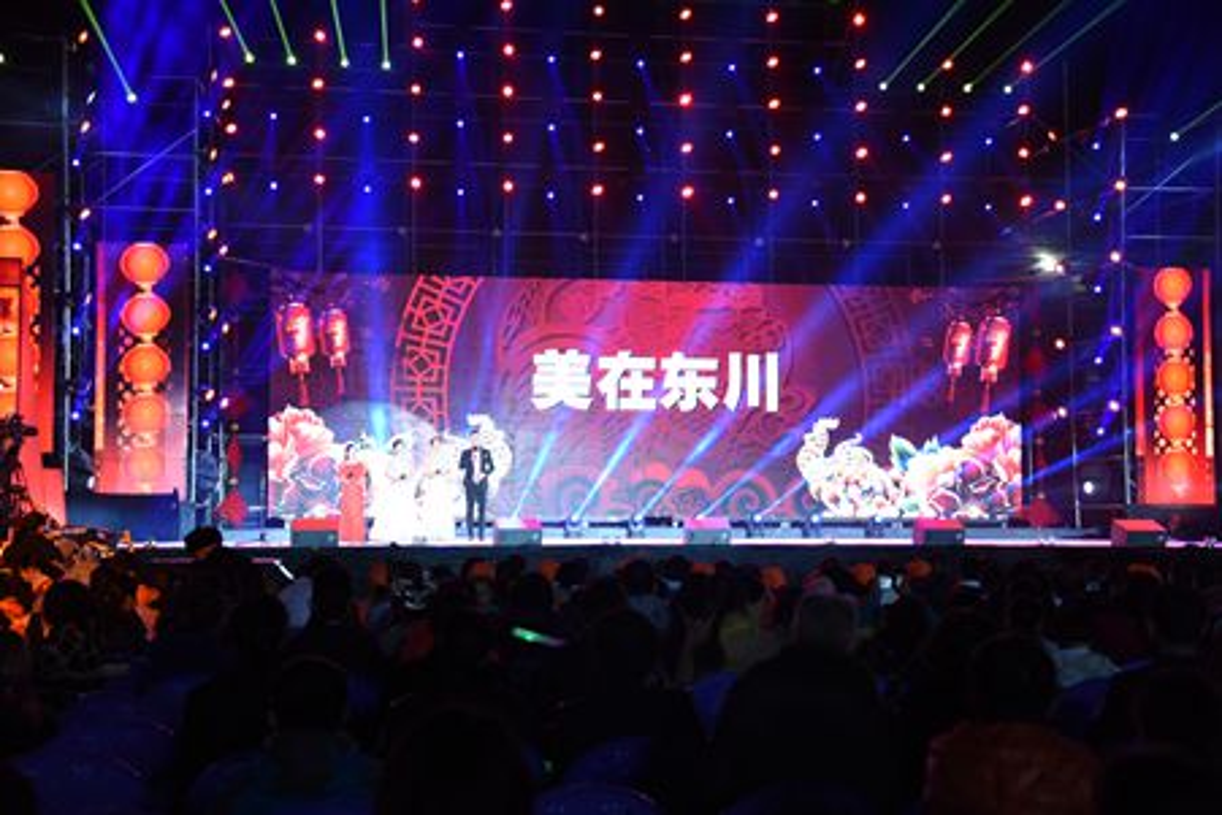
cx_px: 611
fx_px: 1630
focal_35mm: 48
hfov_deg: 41.1
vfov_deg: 28.1
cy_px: 408
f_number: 5
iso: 1600
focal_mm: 48
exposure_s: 1/100
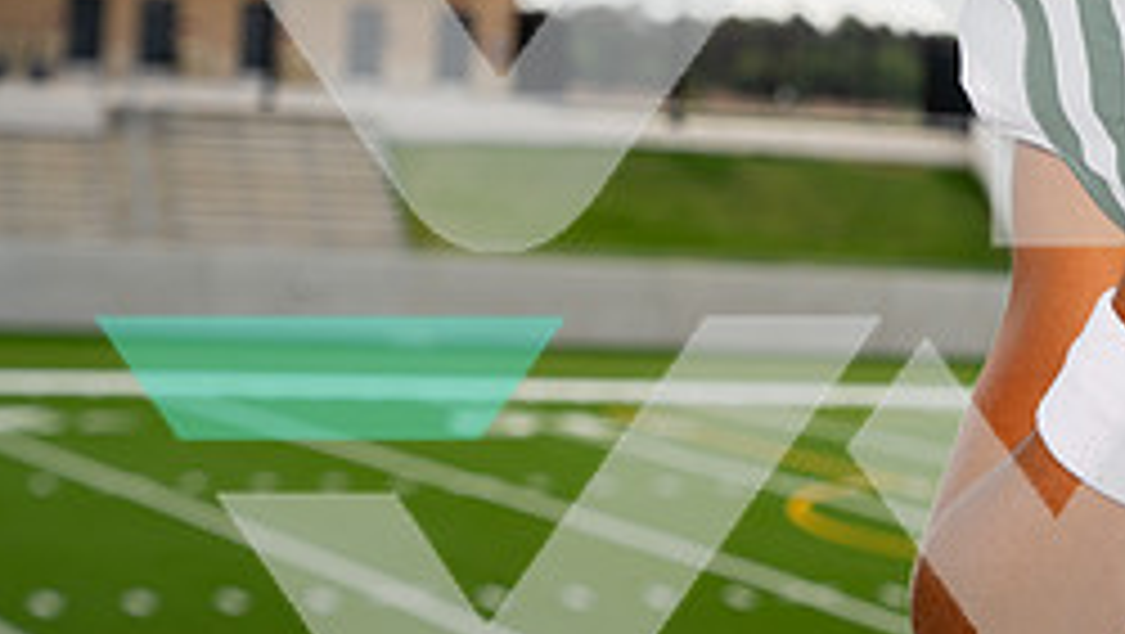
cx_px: 1256
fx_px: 4716
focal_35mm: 158
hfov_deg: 13.3
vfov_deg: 7.7
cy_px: 11
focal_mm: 65
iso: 100
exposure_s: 1/250
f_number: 6.3
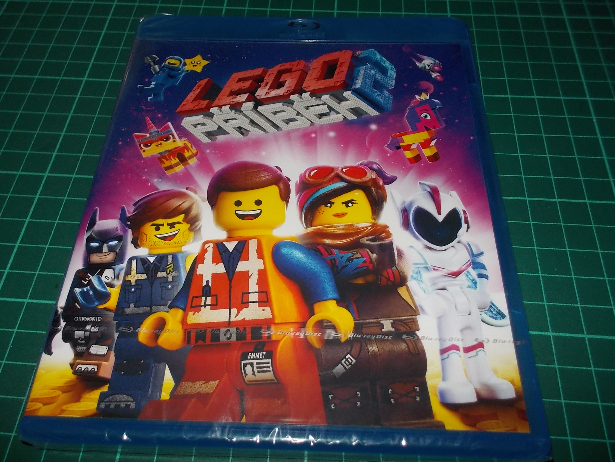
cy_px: 236
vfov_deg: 46.8
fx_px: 533
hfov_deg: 60.0
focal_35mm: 30
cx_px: 302
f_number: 3.3
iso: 200
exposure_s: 1/30
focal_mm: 4.1
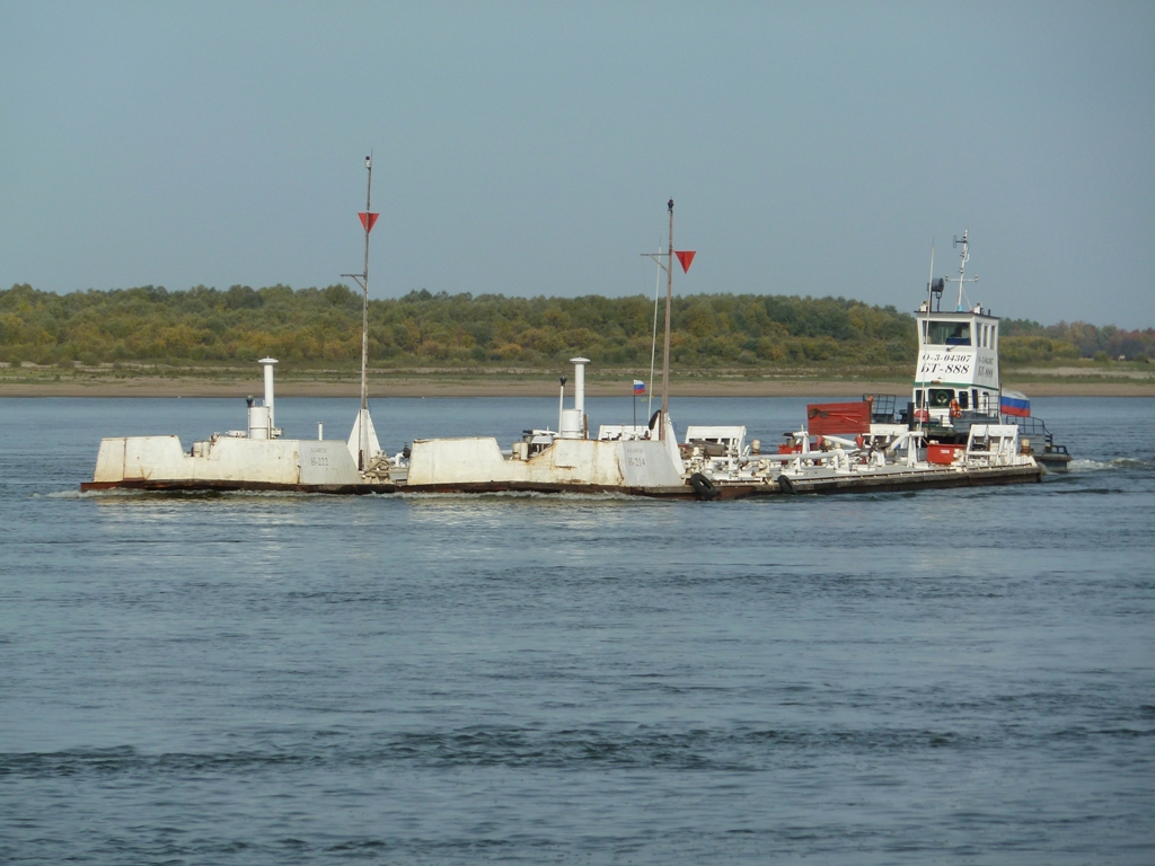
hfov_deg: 8.8
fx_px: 7507
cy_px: 433
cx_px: 578
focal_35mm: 225
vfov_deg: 6.6
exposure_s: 1/500
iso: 80
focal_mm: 37
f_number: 5.6
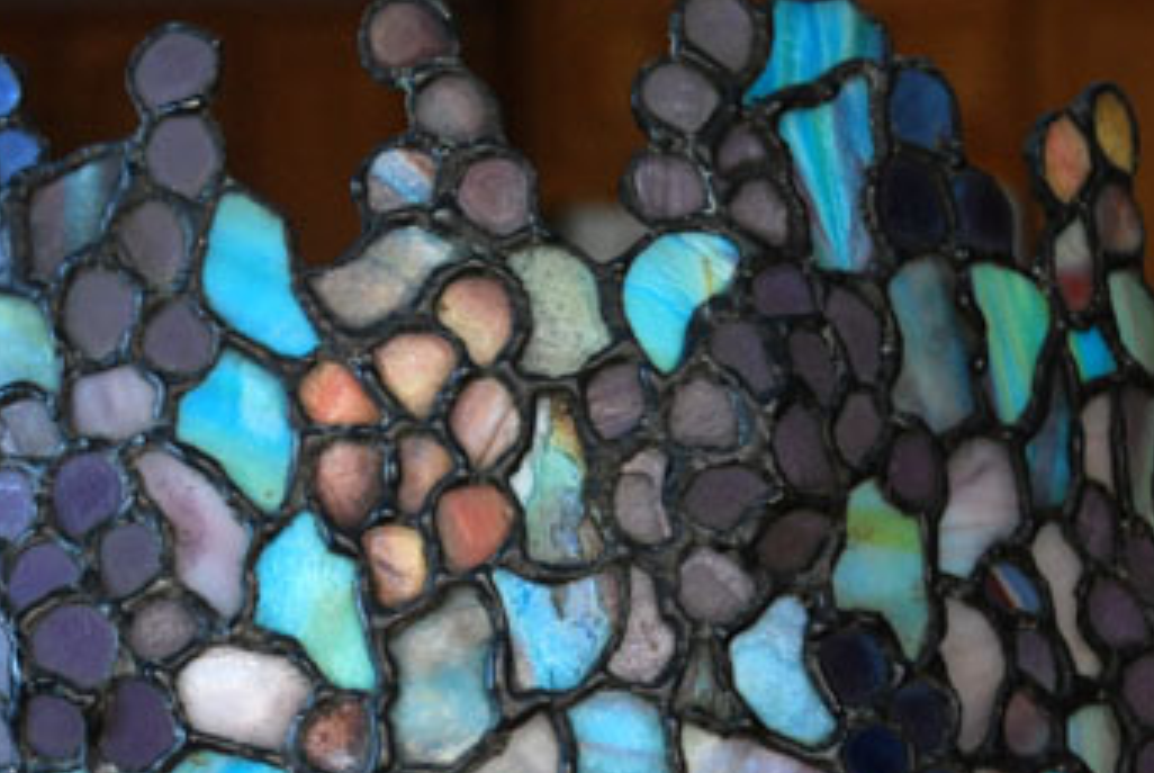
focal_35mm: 115
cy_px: 753
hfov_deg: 17.7
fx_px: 3694
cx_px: 466
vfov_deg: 11.8
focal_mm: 35
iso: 450
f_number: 4.5
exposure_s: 1/30
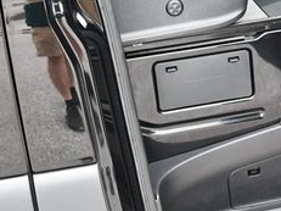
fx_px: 779
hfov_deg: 20.1
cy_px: 13
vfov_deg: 15.2
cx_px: 238
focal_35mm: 96
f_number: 3.5
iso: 800
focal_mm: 18
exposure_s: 1/160
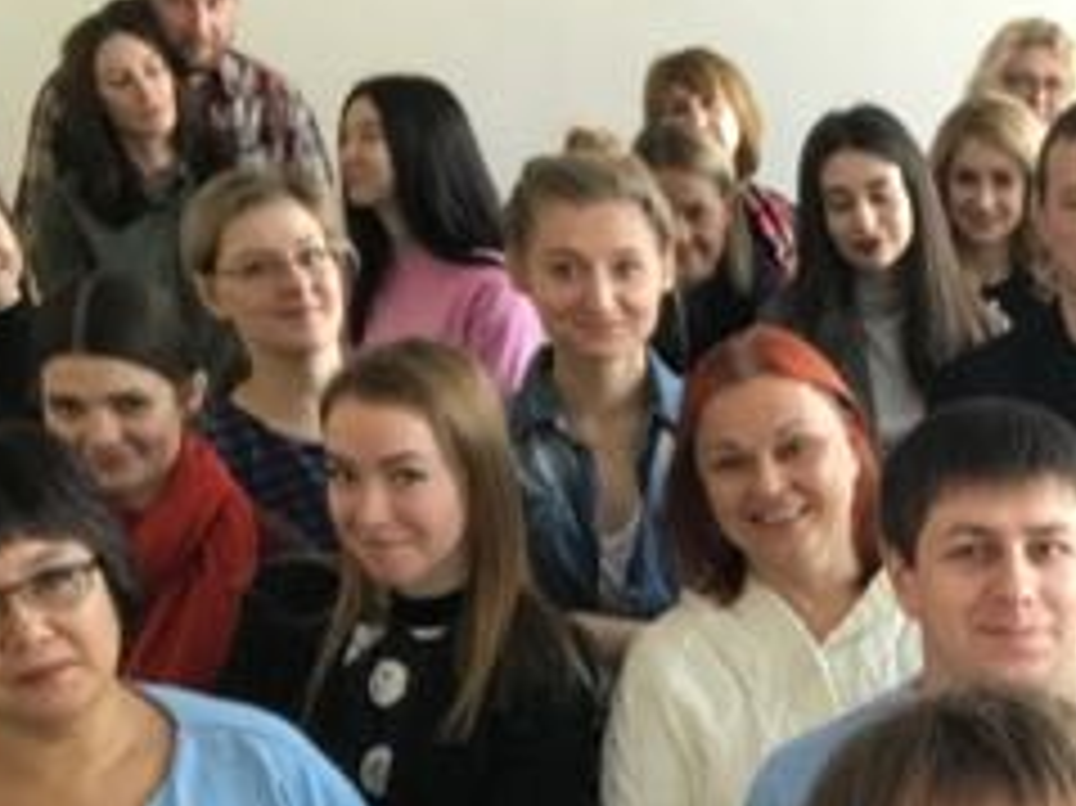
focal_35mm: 75
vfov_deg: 19.0
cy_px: 820
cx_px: 1044
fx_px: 2330
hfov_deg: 24.9
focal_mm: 2.87
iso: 125
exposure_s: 1/33
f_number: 2.2
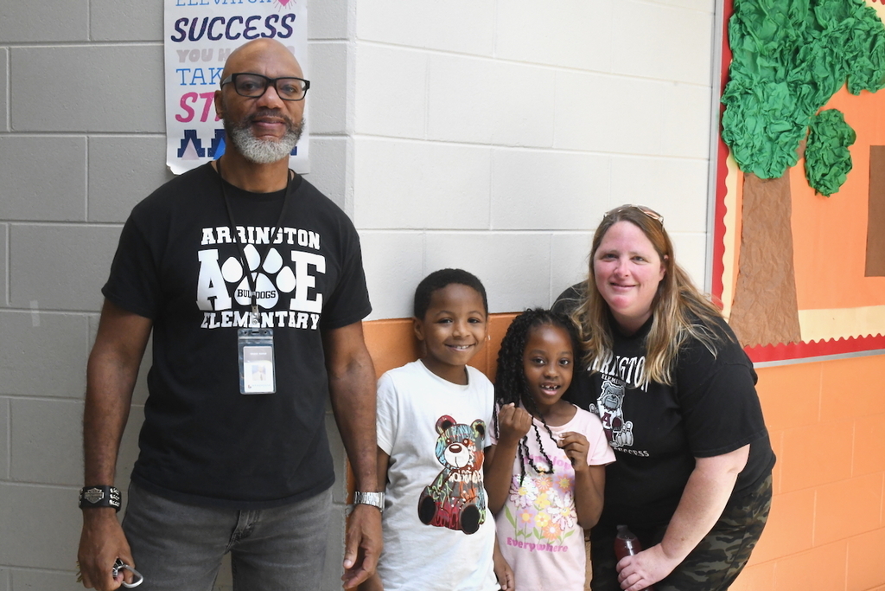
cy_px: 296
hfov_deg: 41.1
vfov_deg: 28.1
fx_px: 1180
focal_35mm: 48
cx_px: 442
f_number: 16
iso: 3200
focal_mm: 32
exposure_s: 1/100
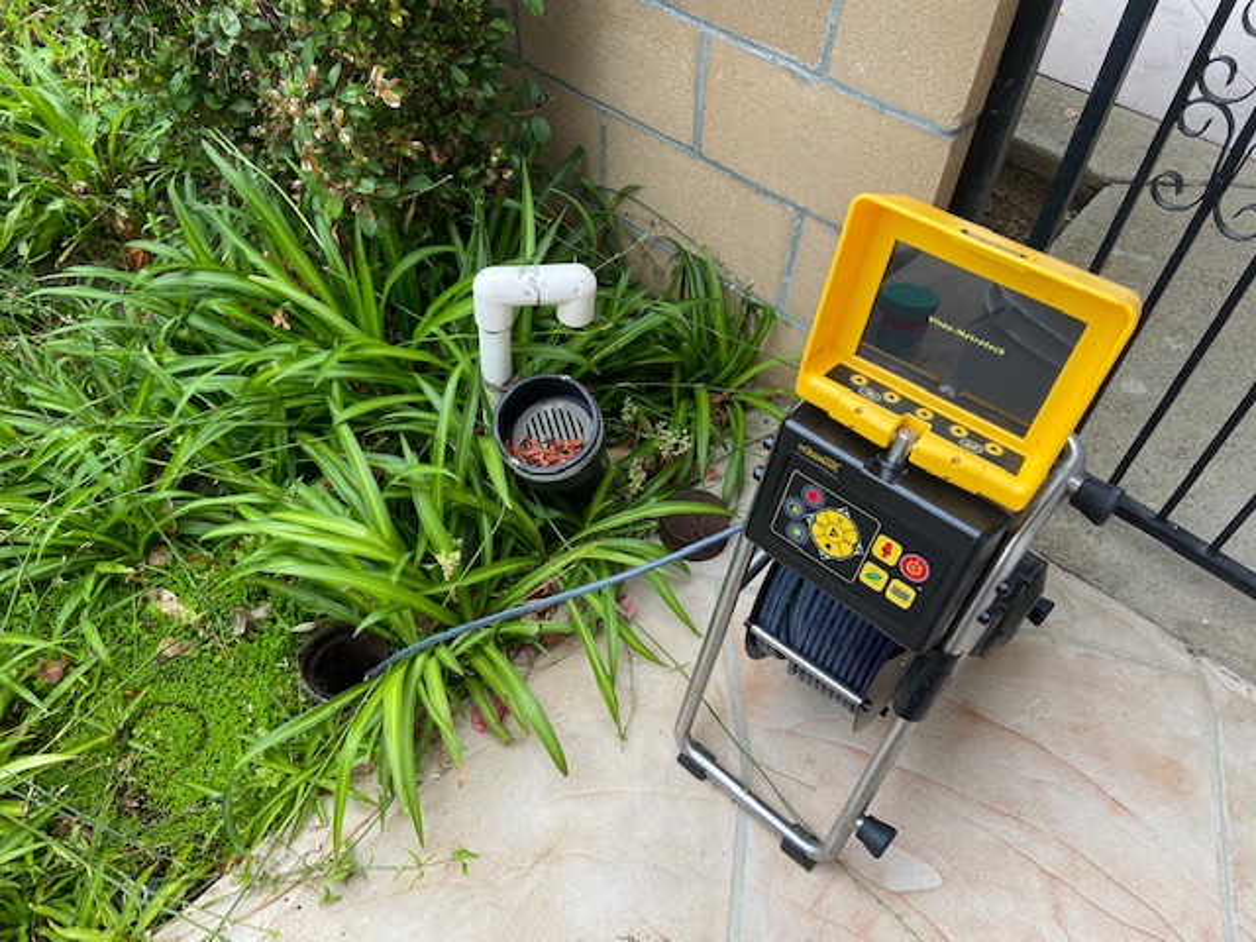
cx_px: 628
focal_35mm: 26
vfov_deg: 53.1
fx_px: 943
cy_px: 471
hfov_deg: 67.3
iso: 50
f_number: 1.8
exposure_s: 1/122
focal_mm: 4.25
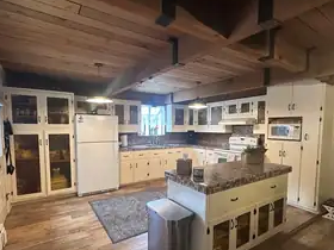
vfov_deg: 65.7
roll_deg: +0.2
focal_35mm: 20
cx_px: 165
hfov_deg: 81.7
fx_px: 193
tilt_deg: -4.5
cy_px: 142
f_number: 2.2
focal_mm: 2.22
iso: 320
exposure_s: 1/60
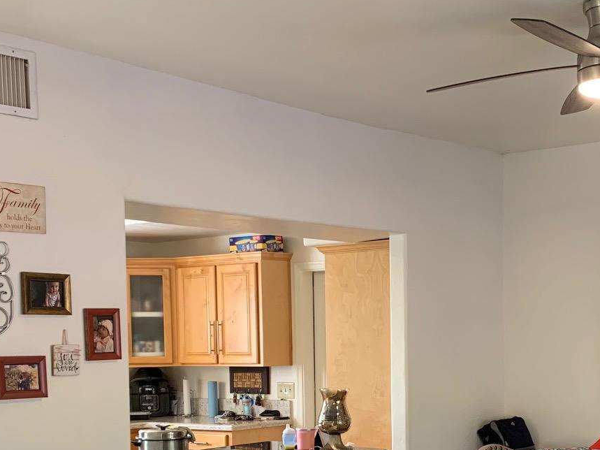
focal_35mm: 61
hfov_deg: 31.4
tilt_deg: -3.9
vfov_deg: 23.4
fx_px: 1057
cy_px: 400
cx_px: 404
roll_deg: +1.2
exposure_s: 1/60
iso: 160
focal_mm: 4.25
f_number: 1.8
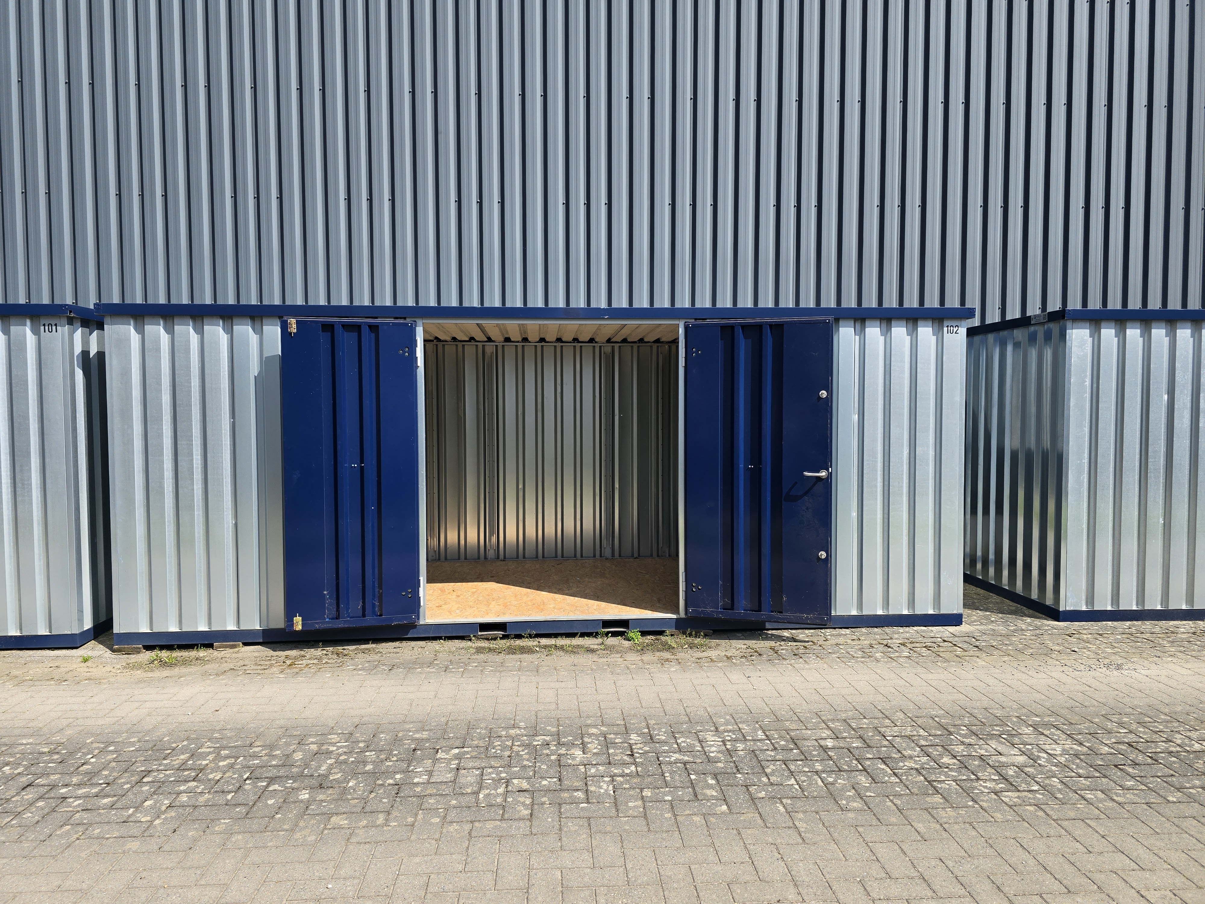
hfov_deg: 73.9
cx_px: 602
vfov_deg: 58.9
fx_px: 801
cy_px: 452
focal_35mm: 23
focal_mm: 6.3
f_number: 1.7
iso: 12
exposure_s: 1/487
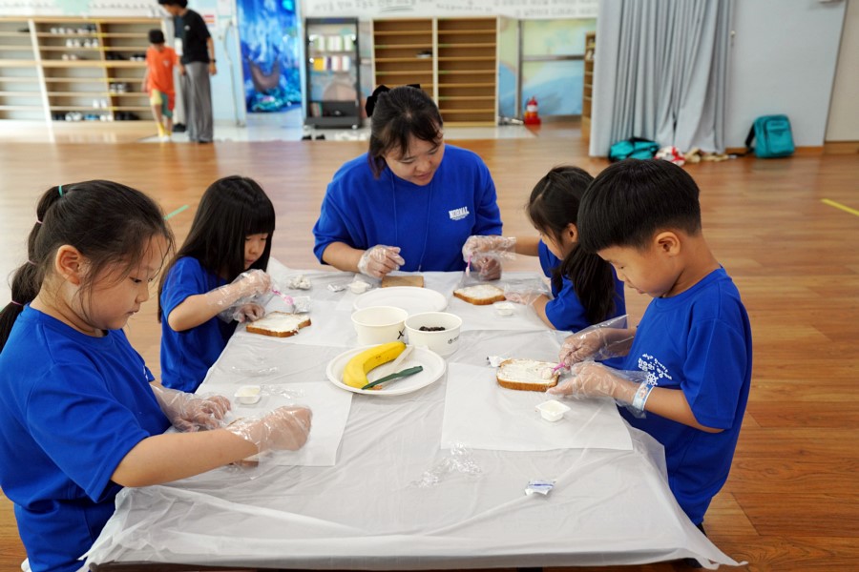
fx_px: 740
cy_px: 286
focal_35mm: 31
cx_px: 430
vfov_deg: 42.3
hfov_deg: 60.3
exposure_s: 1/160
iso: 1250
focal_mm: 31
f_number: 4
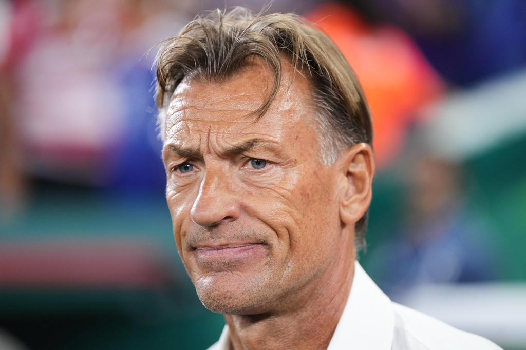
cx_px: 263
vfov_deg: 6.9
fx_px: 2921
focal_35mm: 200
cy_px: 175
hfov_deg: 10.3
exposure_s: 1/800
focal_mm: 200
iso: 2000
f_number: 2.8
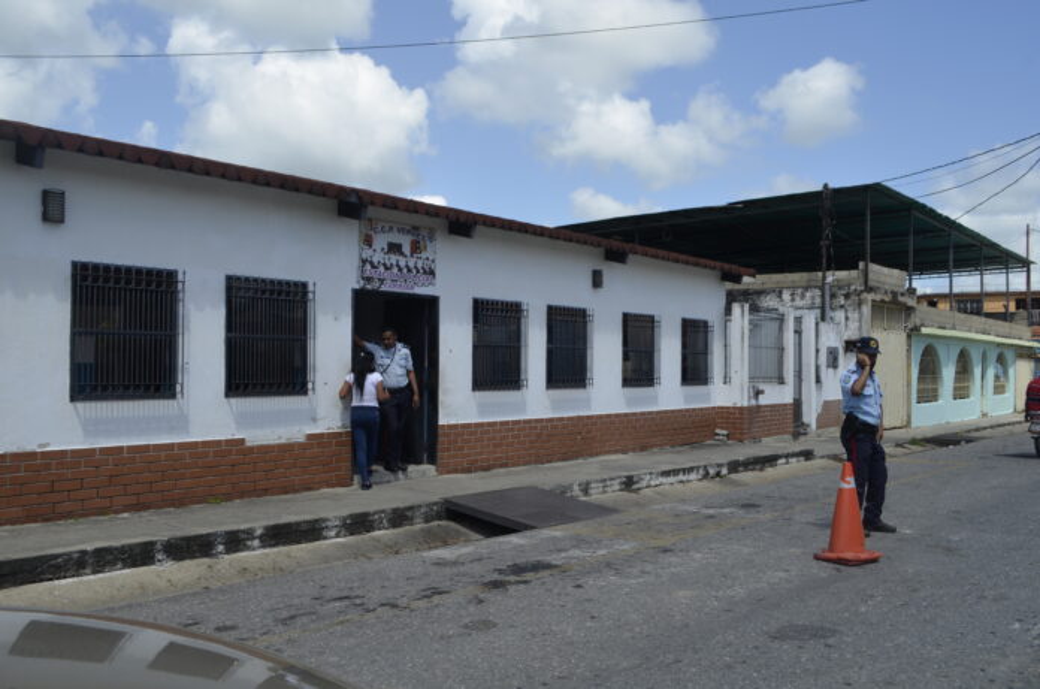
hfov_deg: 57.3
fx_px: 951
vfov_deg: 39.8
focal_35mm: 33
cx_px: 520
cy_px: 344
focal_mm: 22
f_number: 8
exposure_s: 1/250
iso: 100
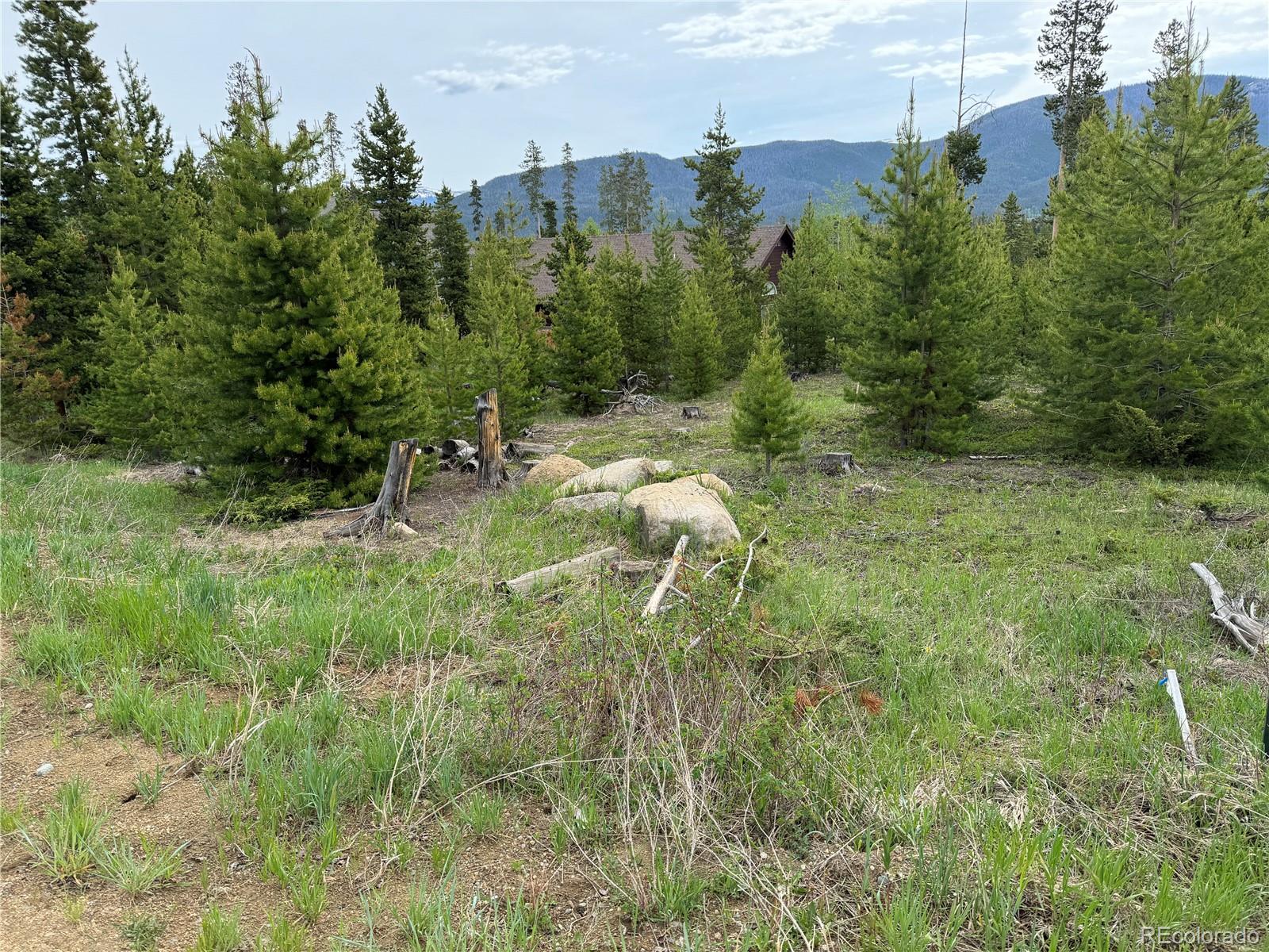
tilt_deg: -14.6
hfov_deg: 71.6
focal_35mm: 24
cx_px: 634
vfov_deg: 56.8
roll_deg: +2.4
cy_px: 476
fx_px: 880
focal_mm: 6.76
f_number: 1.78
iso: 80
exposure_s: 1/1456
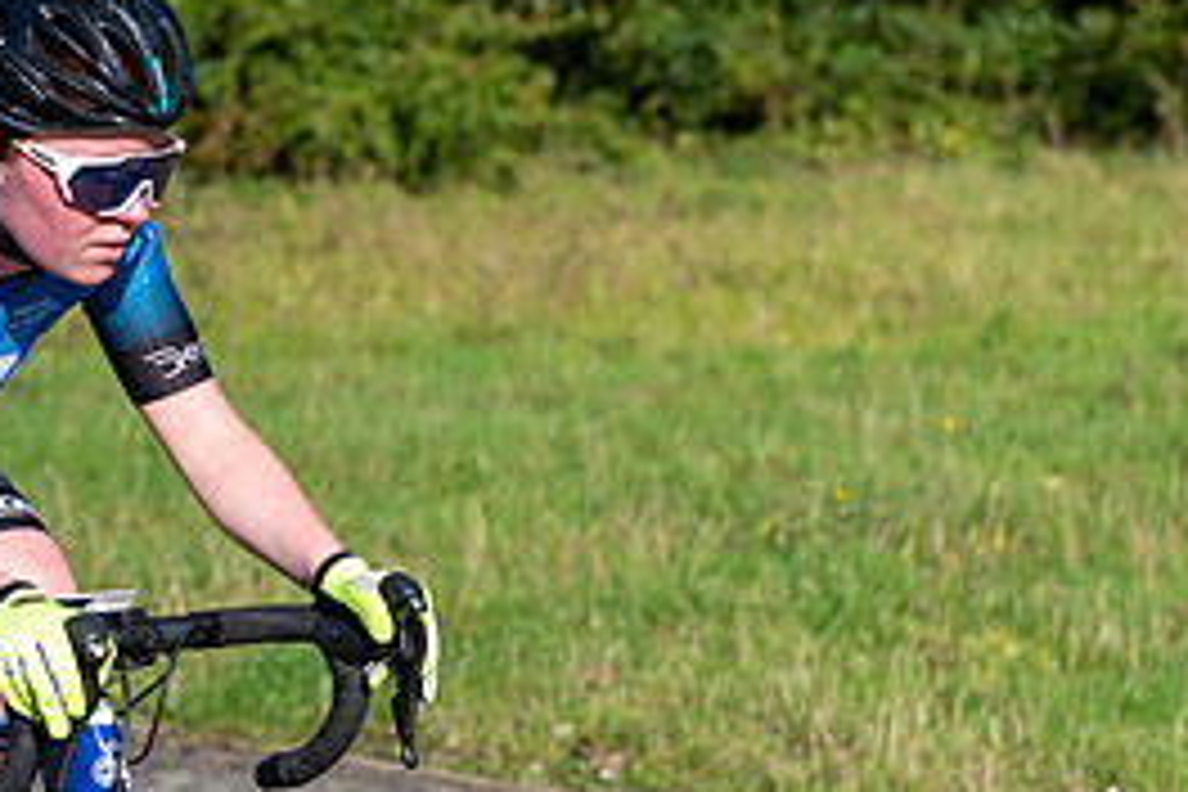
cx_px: 54
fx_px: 4785
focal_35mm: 145
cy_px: 308
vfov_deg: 9.5
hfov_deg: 14.0
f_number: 3.5
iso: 200
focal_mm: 66
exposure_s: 1/2500
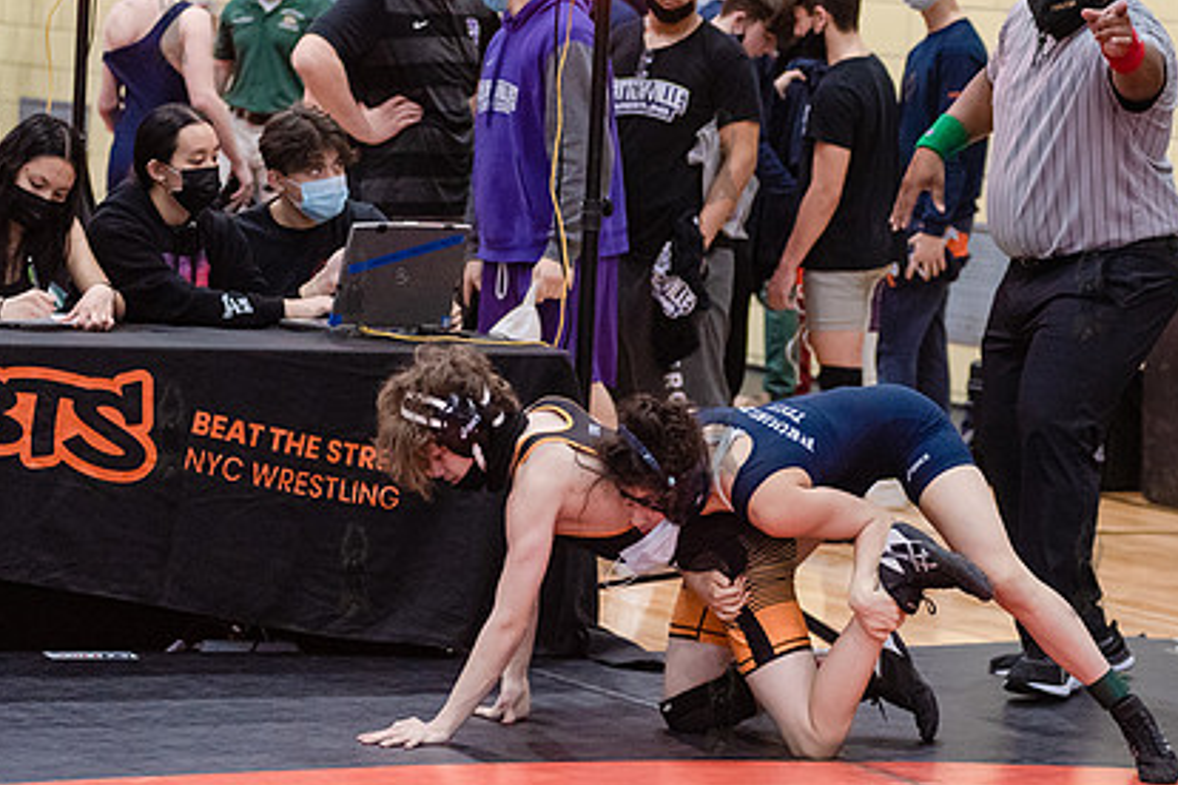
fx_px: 5170
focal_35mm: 158
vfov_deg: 8.7
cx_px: 786
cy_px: 552
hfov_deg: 13.0
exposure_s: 1/400
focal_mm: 92
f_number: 3.5
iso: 4000
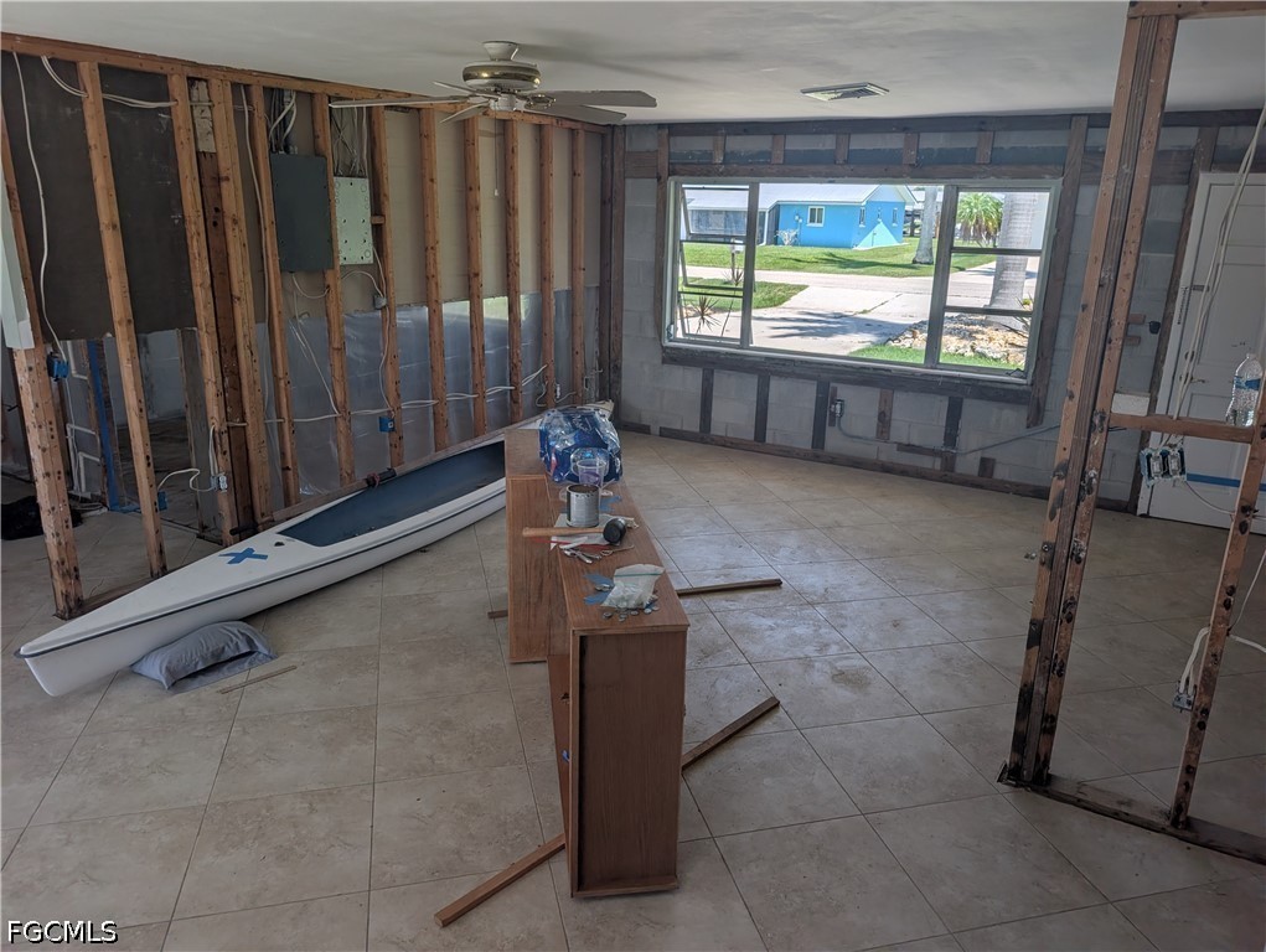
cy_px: 476
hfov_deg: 71.5
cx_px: 633
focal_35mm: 24
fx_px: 879
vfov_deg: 56.9
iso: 27
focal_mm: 6.9
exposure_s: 1/3448
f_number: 1.68
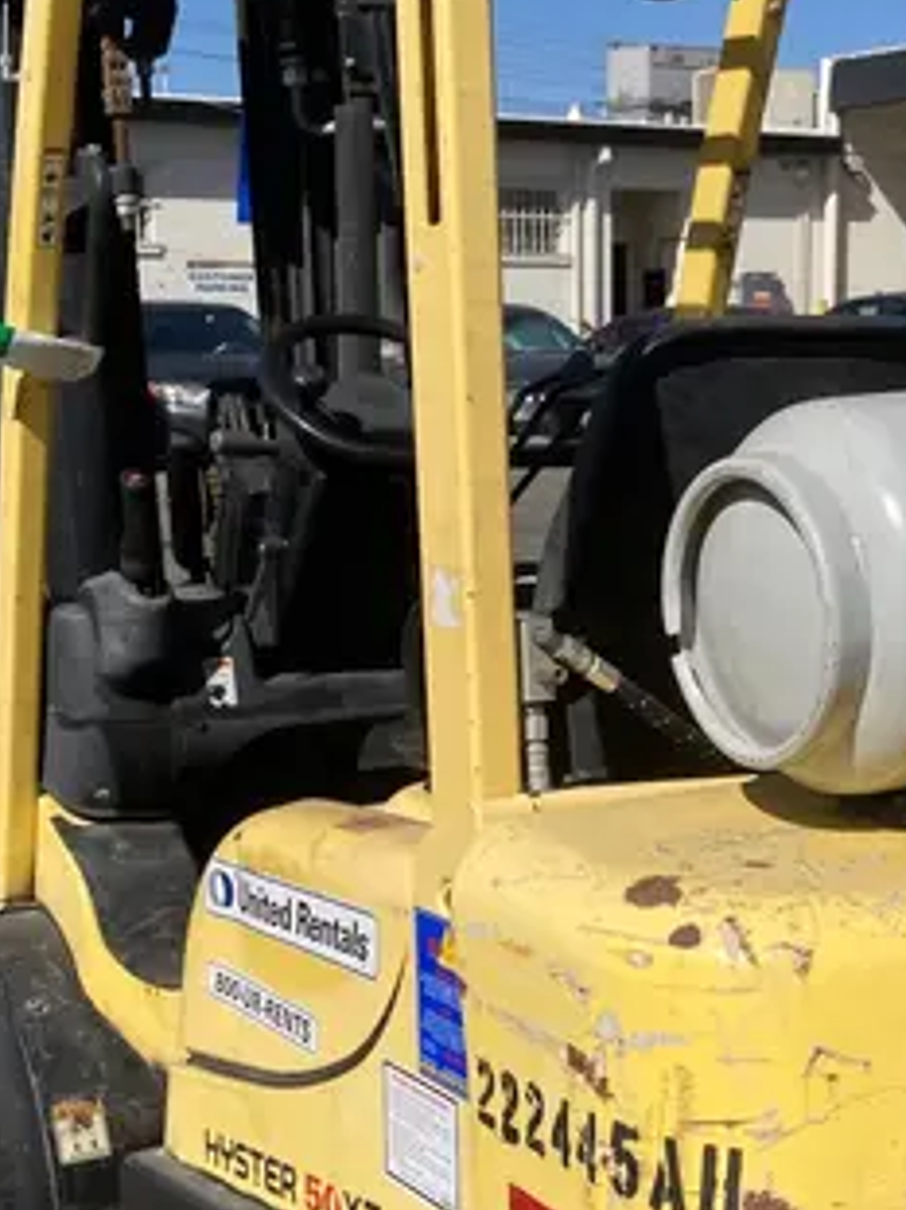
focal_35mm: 66
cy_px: 807
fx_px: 2305
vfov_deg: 29.2
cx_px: 634
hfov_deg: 22.1
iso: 20
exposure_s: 1/2857
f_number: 1.8
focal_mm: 3.99
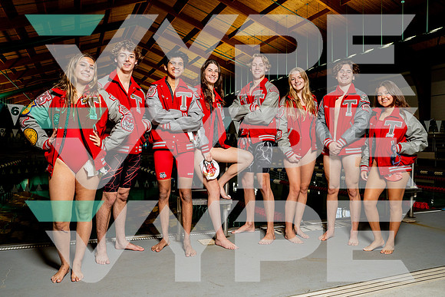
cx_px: 222
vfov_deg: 46.4
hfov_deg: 65.5
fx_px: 346
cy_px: 148
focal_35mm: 28
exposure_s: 1/250
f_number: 8
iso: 800
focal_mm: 28
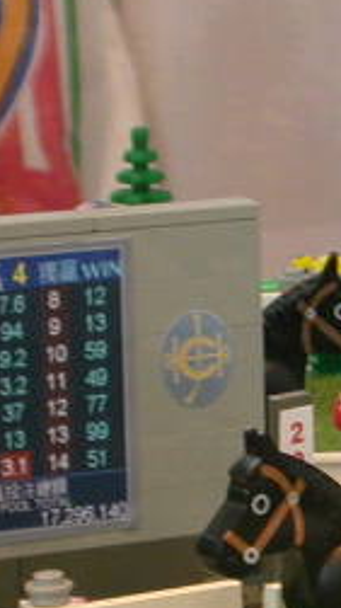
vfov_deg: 9.5
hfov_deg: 5.2
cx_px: 653
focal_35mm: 228
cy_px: 412
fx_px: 3669
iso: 241
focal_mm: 12.5
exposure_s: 1/26.1
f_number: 4.1
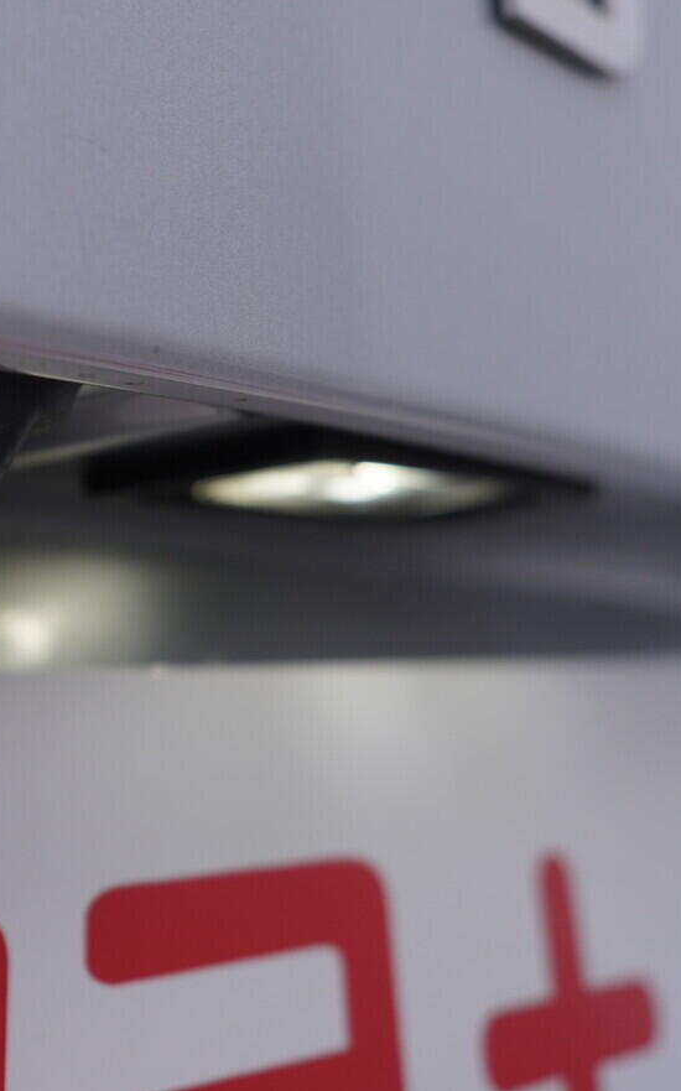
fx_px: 1783
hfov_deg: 20.0
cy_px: 503
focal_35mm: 60
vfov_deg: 34.0
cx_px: -177
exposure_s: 1/80
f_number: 4
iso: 125
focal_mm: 24
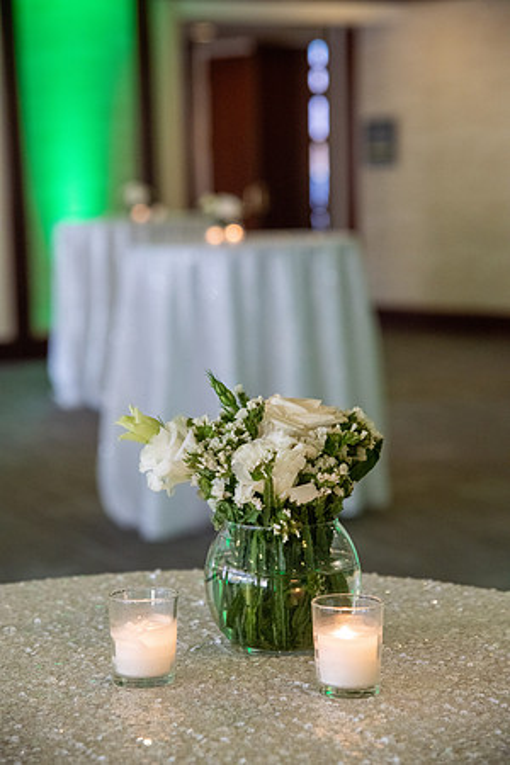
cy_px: 382
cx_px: 255
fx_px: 2082
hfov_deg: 14.0
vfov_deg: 20.8
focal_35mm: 98
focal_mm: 98
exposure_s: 1/100
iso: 1250
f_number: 6.3
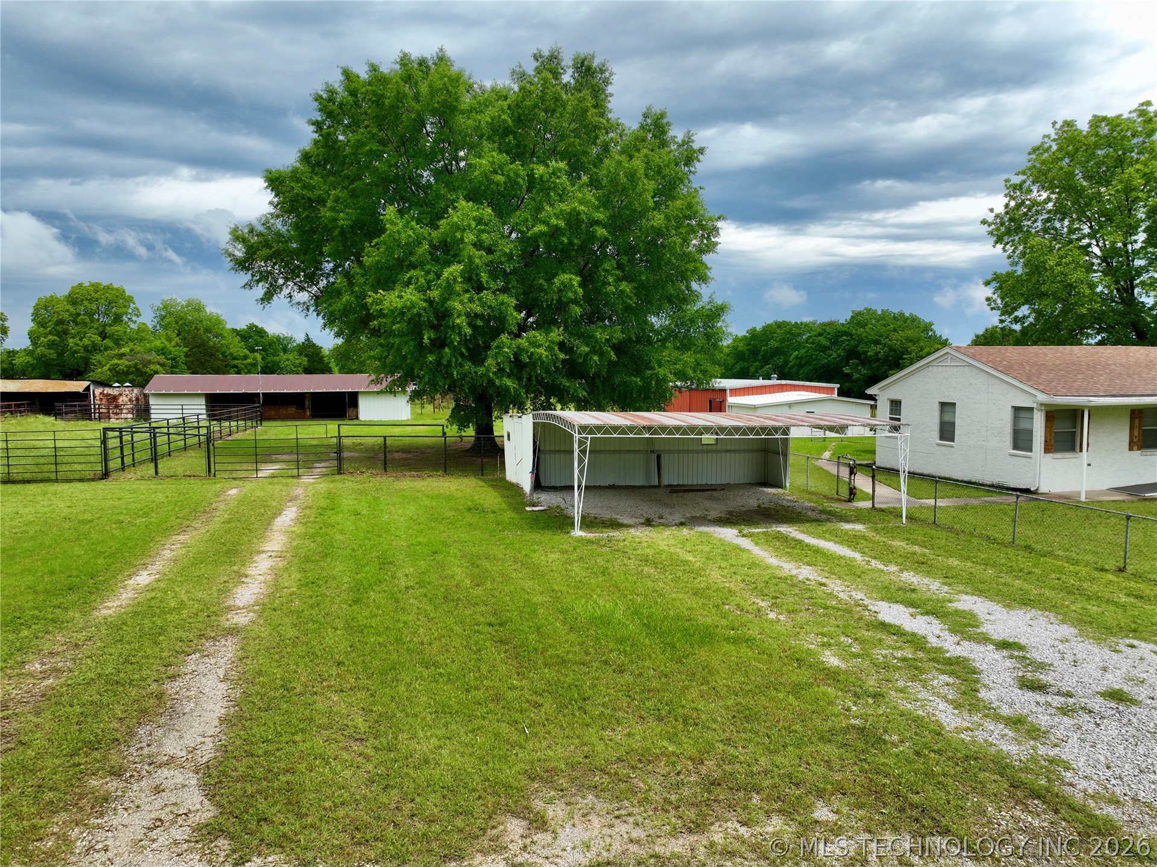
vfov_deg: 56.8
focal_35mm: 24
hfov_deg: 71.6
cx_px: 578
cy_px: 434
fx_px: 802
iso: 120
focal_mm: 12.29
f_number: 2.8
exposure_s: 1/2000
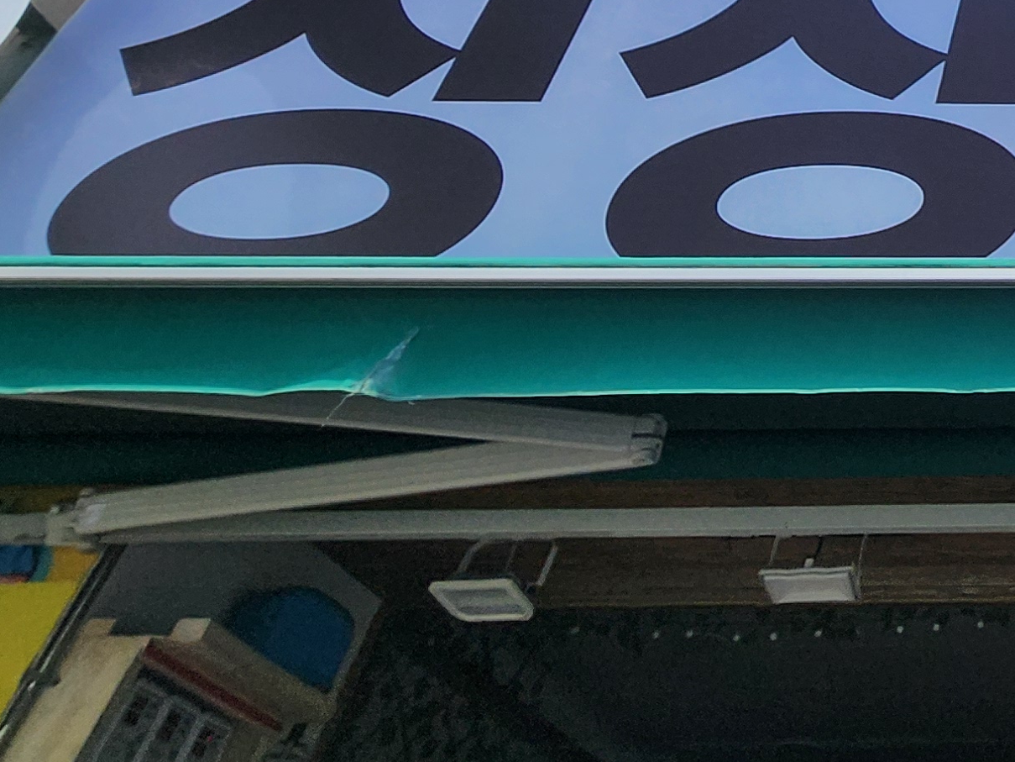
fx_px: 1261
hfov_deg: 31.7
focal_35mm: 43
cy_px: -240
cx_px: 1368
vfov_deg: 27.7
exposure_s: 1/3050
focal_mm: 2.2
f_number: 2.2
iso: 50
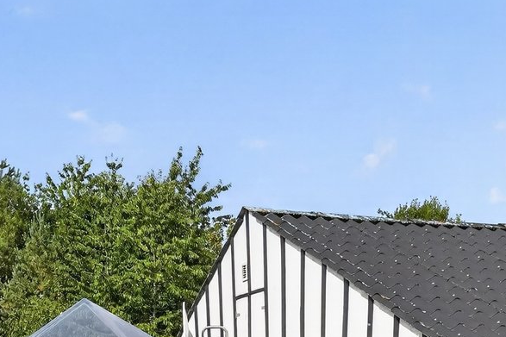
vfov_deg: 13.3
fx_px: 1349
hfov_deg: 20.6
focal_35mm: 96
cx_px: 505
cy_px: 531
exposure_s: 1/1600
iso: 800
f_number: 8
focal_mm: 22
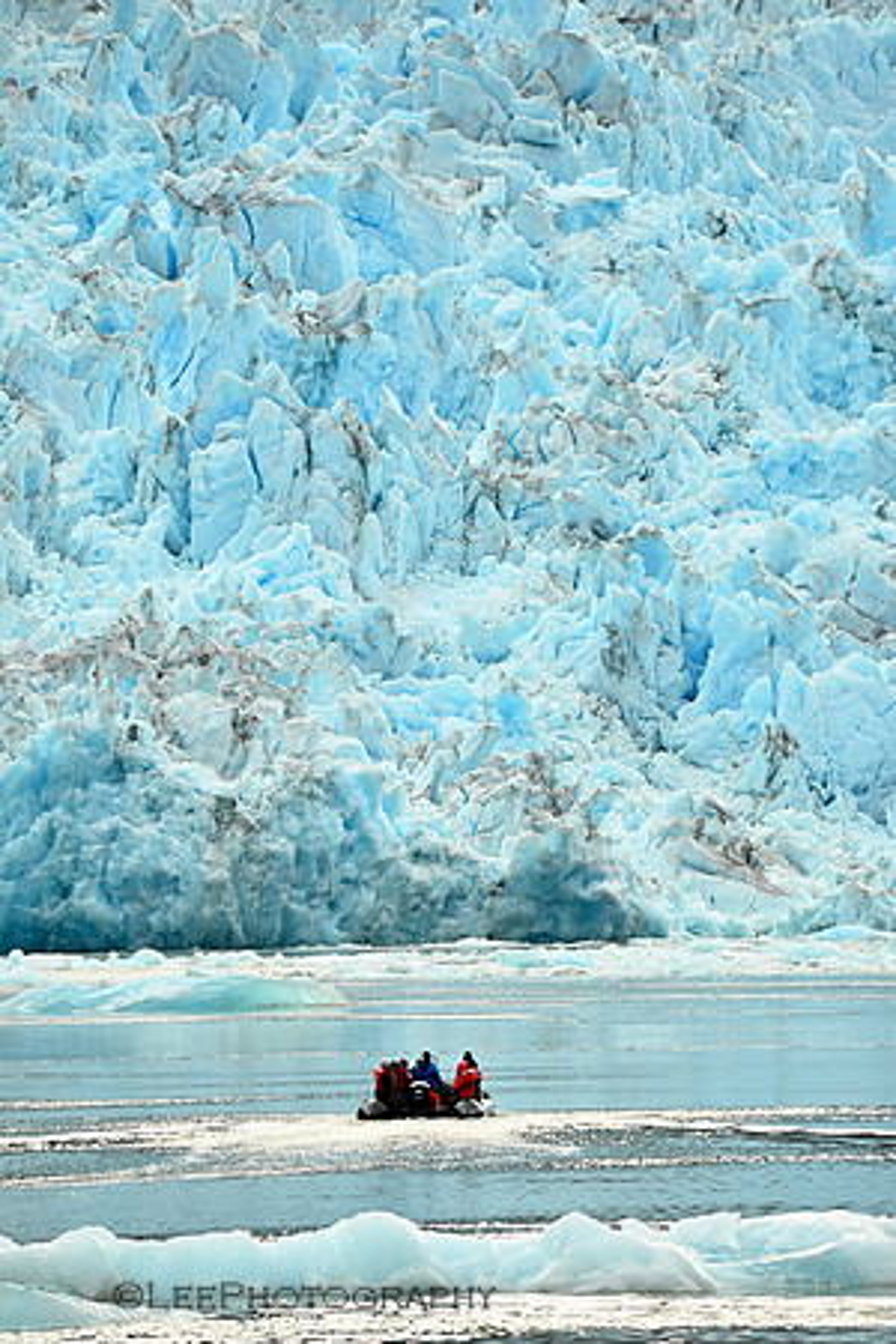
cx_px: 448
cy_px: 672
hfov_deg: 3.7
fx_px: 13999
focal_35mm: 375
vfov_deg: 5.5
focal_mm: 250
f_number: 9.5
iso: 1800
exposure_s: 1/1000
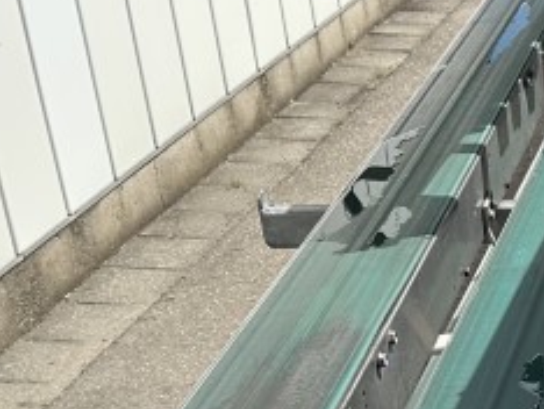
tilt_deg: -27.2
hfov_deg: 17.2
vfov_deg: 13.8
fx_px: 1652
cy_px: 446
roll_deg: +2.5
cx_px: 779
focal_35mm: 105
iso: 80
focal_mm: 6.86
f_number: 1.78
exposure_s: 1/3861
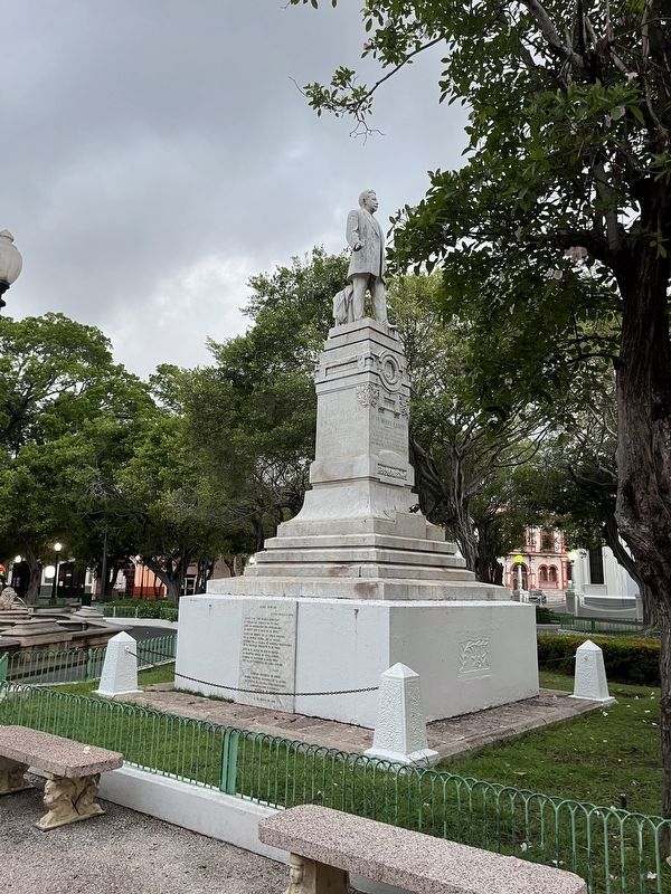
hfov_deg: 53.1
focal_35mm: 26
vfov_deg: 67.3
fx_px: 672
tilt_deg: +9.9
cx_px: 336
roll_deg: -2.1
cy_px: 447
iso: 125
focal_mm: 5.1
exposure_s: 1/60
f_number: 1.6
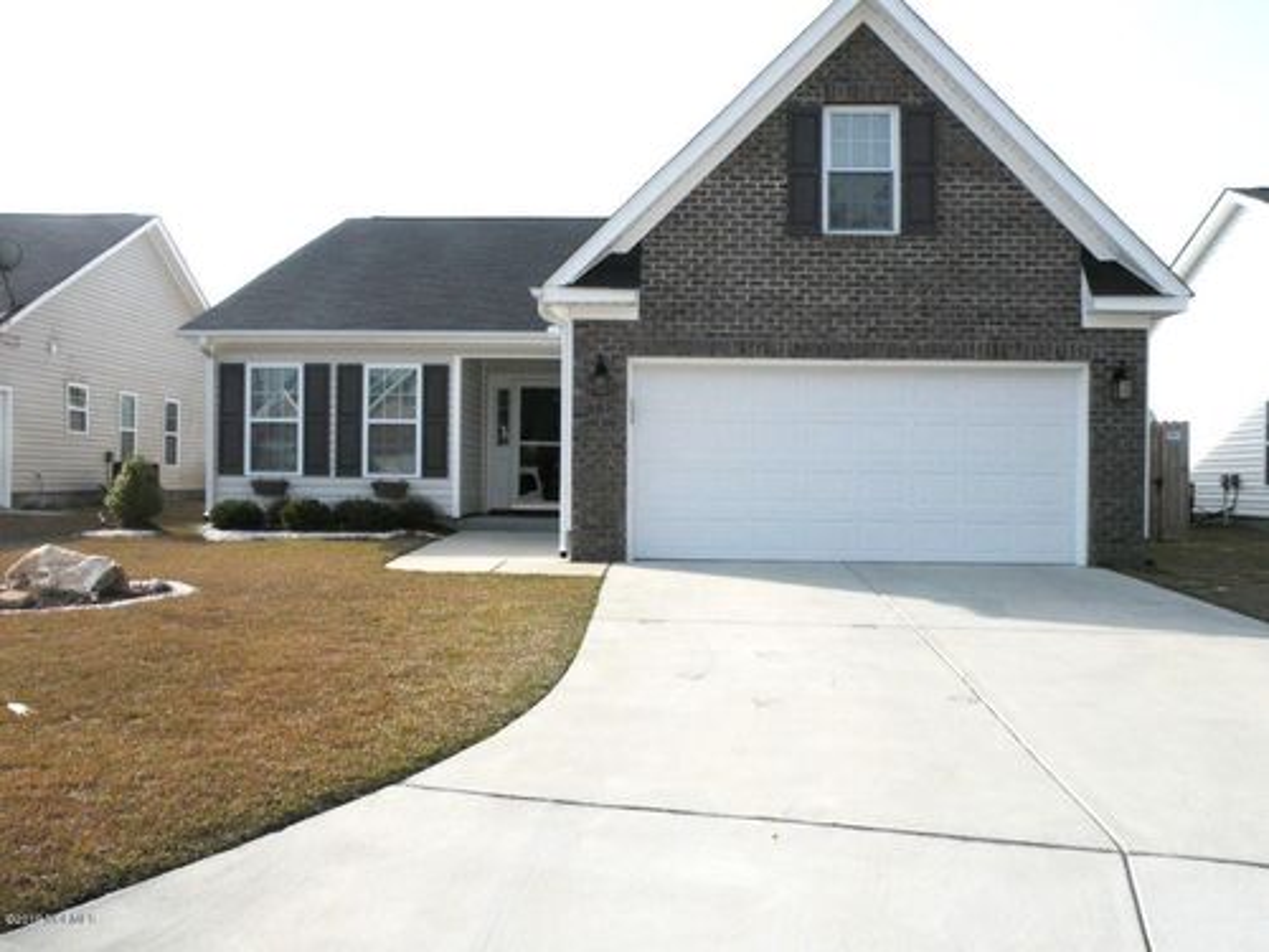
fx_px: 1210
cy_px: 476
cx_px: 634
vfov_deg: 42.9
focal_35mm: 33
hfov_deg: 55.4
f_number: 8
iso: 64
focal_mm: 5.8
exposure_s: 1/342
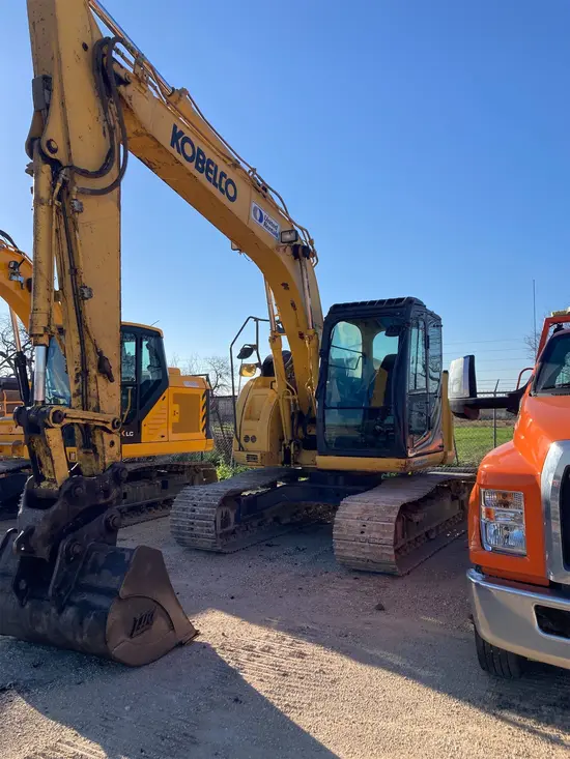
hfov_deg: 49.8
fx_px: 615
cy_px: 380
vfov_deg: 63.4
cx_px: 285
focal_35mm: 28
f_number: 1.8
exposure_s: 1/1567
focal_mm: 3.99
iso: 20
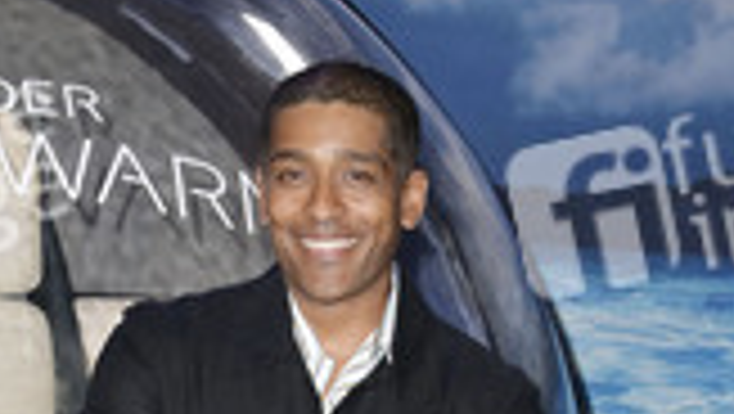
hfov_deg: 14.9
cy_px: 868
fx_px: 2805
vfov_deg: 8.0
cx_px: 329
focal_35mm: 144
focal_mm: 56
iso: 1000
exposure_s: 1/200
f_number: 5.6
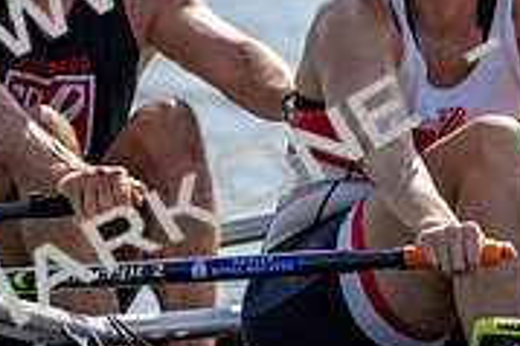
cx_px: 334
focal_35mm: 916
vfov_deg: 1.5
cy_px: 65
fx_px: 13219
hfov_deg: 2.3
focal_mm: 282
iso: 200
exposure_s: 1/1600
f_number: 5.6
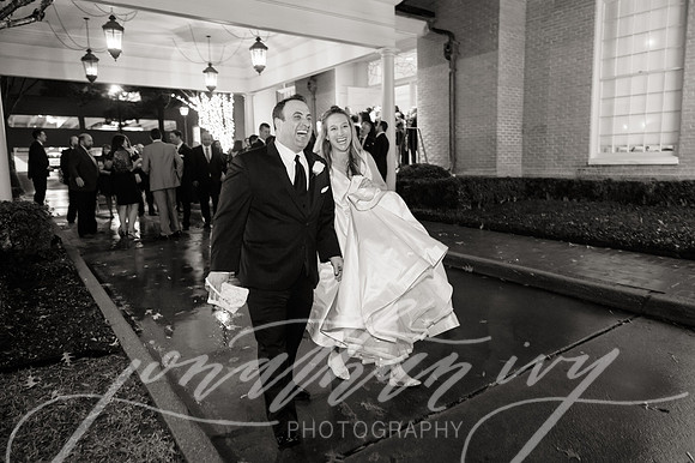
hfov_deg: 73.8
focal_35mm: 24
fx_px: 463
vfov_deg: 53.1
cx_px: 348
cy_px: 232
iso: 4000
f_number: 2.8
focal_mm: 24
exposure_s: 1/80
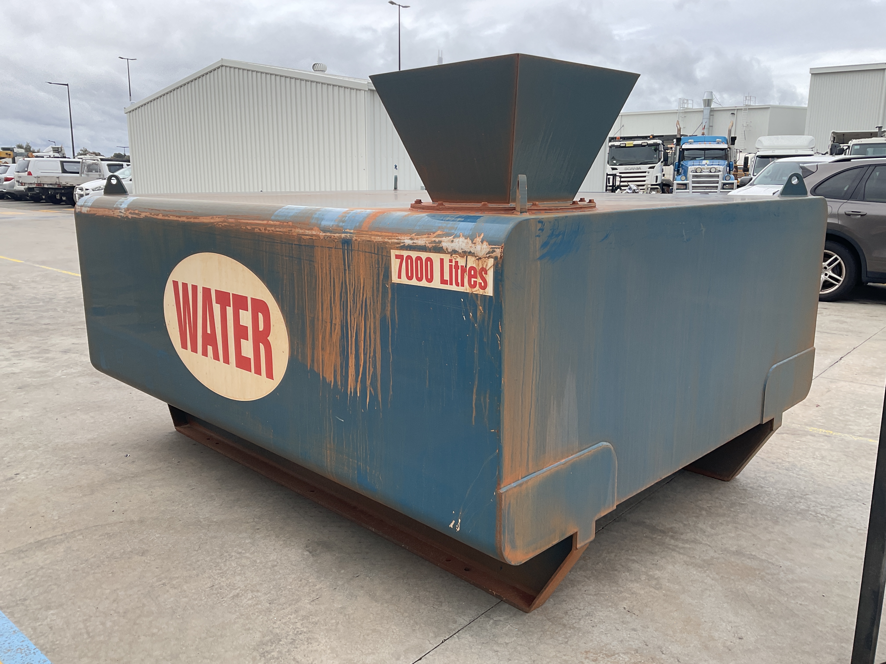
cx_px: 443
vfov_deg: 48.2
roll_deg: -0.8
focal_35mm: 29
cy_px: 332
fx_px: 742
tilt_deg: -11.0
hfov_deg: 61.7
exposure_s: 1/657
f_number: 1.8
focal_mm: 3
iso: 16
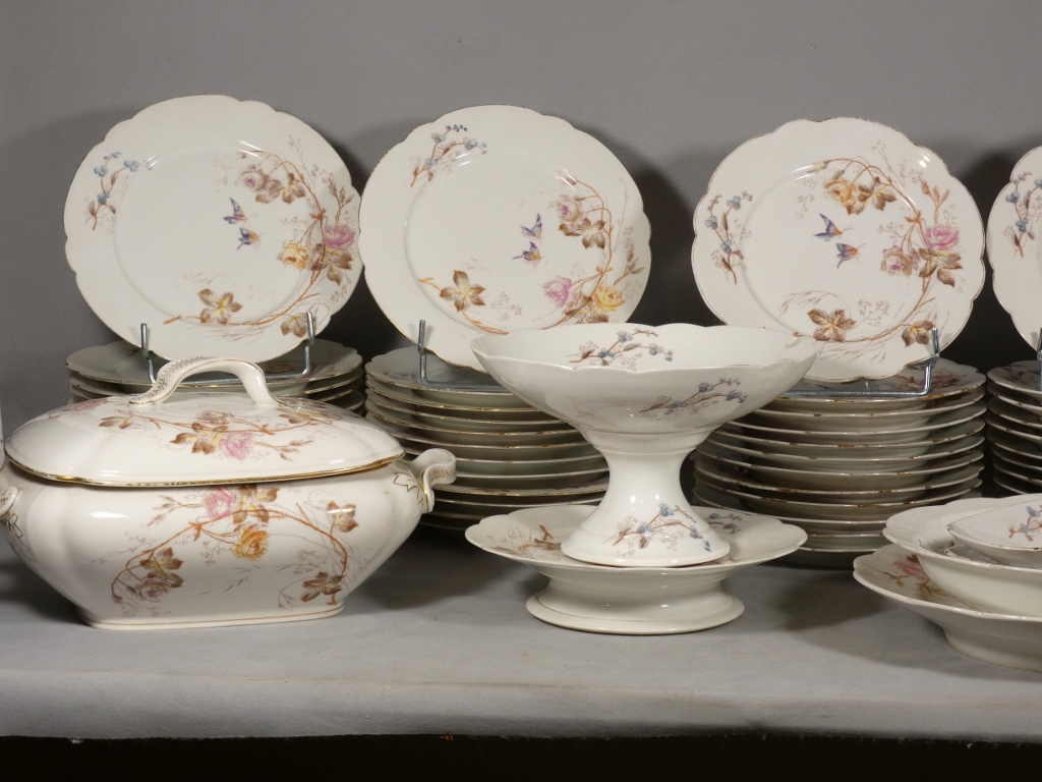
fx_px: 2619
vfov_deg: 17.0
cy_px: 391
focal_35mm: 87
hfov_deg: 22.5
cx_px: 521
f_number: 4.6
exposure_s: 1/80
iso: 250
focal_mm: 15.6
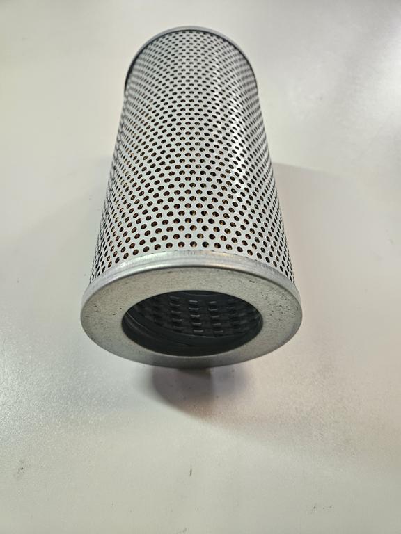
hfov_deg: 58.9
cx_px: 200
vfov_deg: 73.9
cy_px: 267
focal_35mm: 23
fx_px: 355
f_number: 1.8
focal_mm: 5.4
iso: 500
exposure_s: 1/142
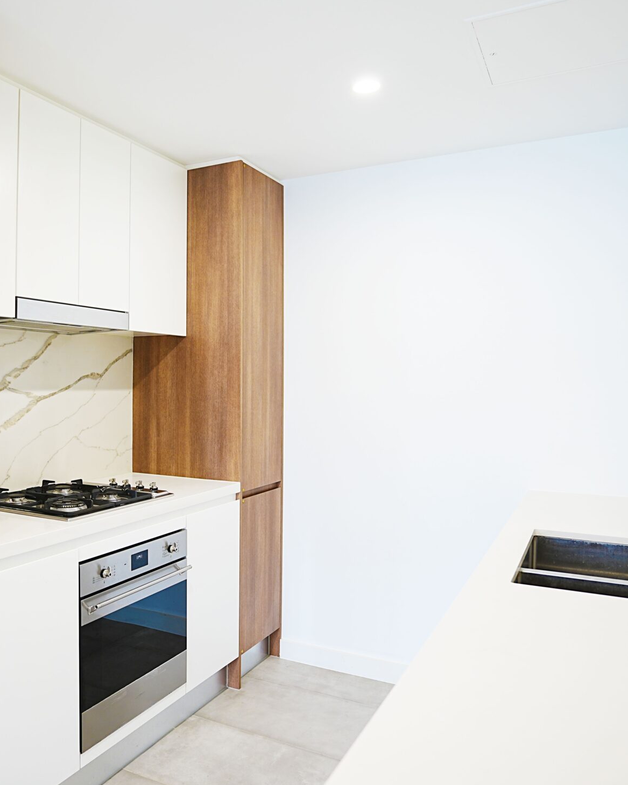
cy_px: 380
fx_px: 651
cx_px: 203
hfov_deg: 50.5
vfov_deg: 62.2
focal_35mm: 28
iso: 125
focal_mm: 17
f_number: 2.8
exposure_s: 1/30
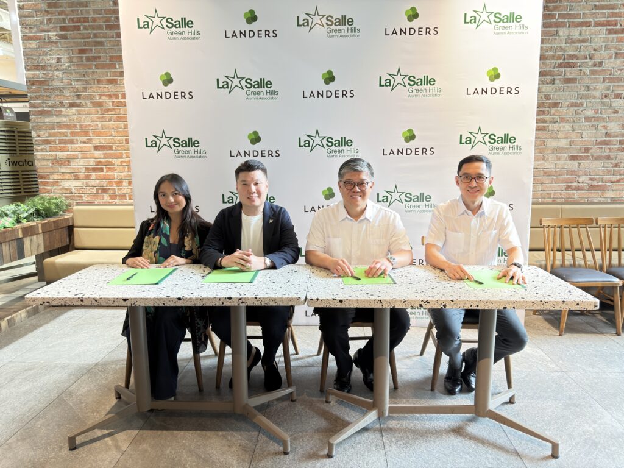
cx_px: 312
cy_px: 234
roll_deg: +0.5
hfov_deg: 71.6
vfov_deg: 56.8
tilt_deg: -9.0
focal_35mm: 24
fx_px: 433
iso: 250
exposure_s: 1/60
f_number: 1.78
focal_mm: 6.76
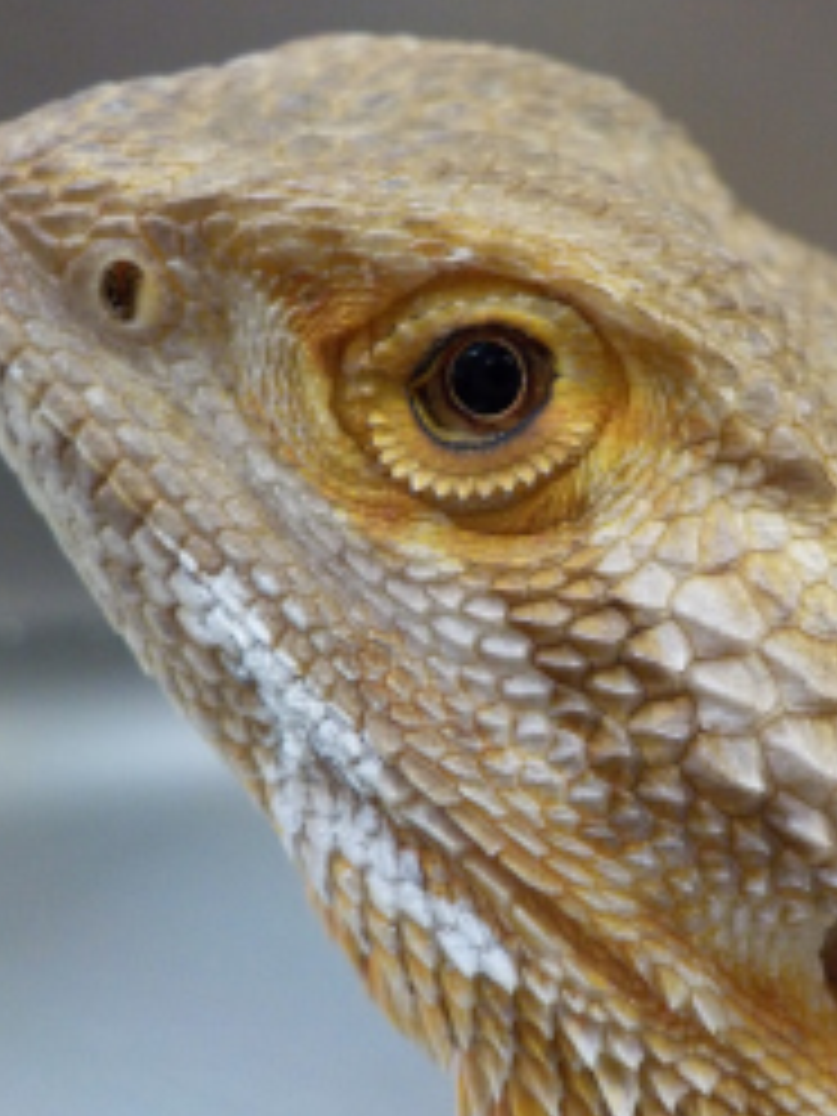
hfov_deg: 30.1
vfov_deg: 39.6
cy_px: 608
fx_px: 1547
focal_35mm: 48
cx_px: 538
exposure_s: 1/30
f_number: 3.3
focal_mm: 4.1
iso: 280
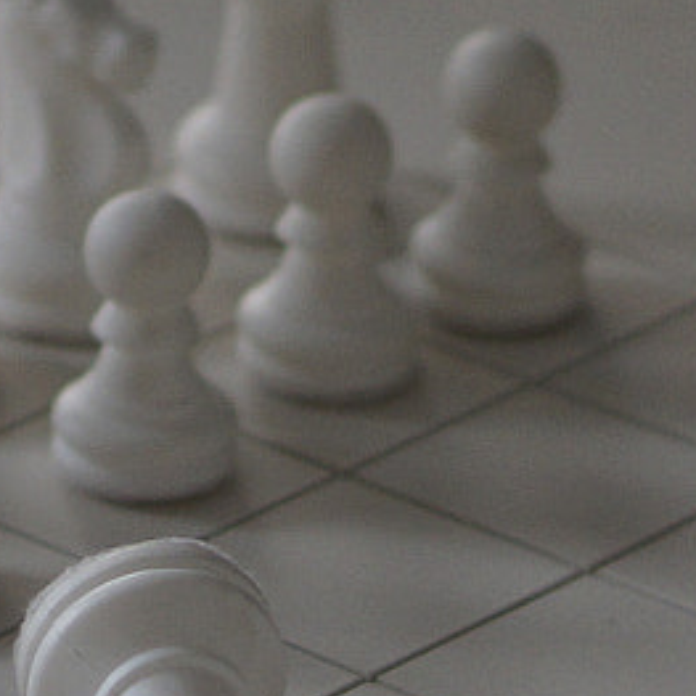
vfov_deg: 4.5
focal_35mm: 387
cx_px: 302
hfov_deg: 4.5
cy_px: 660
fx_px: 8803
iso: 400
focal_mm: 50
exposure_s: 1/640
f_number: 1.8
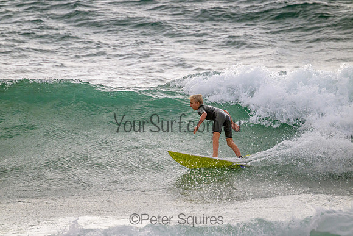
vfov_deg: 1.7
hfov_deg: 2.6
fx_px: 7846
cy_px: 118
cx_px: 176
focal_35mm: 800
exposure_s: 1/2000
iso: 1800
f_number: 11
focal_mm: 800
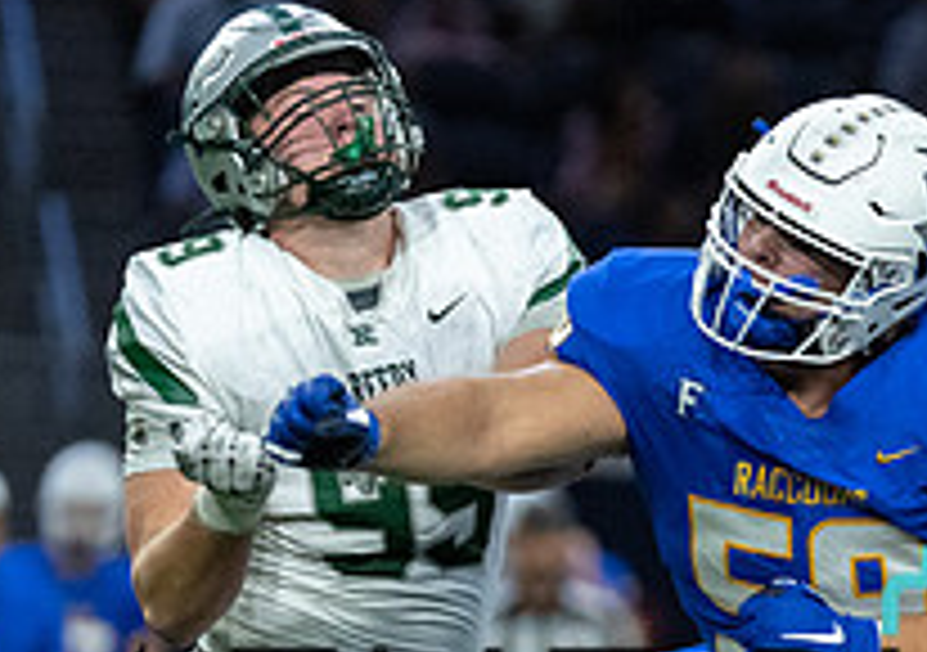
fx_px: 17605
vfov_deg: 2.1
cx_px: 762
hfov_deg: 3.0
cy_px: 705
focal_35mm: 672
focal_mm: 200
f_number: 2.8
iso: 4000
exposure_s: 1/1250
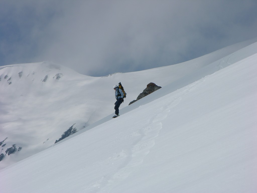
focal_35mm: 280
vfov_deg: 5.3
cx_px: 128
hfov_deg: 7.1
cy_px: 96
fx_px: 2079
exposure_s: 1/806
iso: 50
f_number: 7.4
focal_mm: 71.2
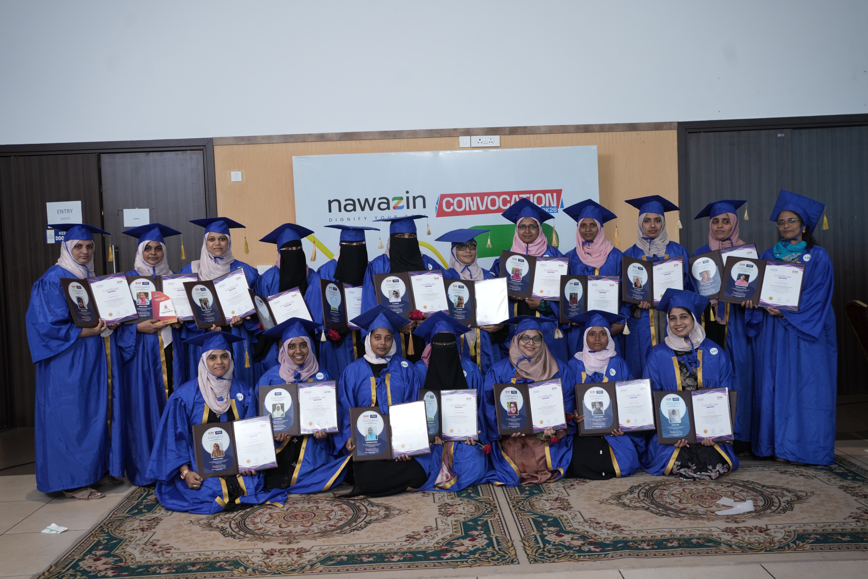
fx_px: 844
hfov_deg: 54.4
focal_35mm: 35
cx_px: 434
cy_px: 290
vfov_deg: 37.9
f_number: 4.5
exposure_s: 1/125
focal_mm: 35
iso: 1000
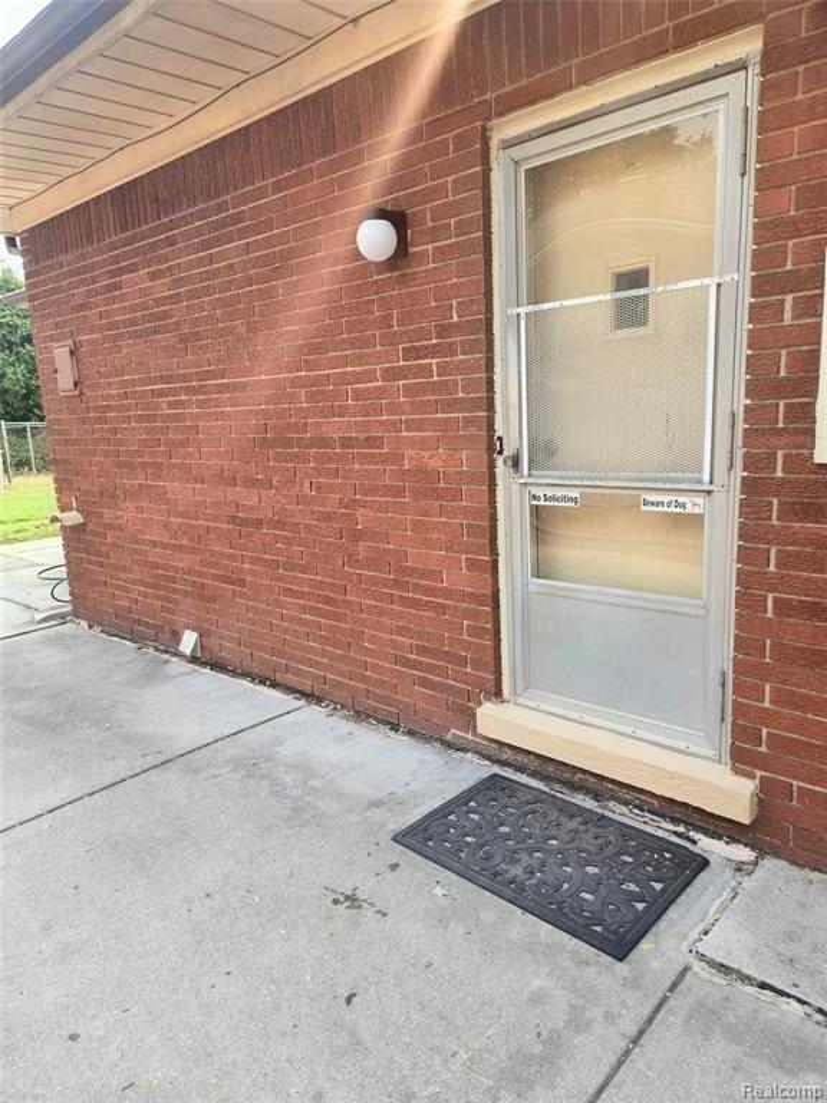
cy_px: 552
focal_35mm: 23
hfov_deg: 58.9
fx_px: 733
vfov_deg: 73.9
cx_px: 414
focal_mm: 5.4
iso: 25
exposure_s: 1/316
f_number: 1.8
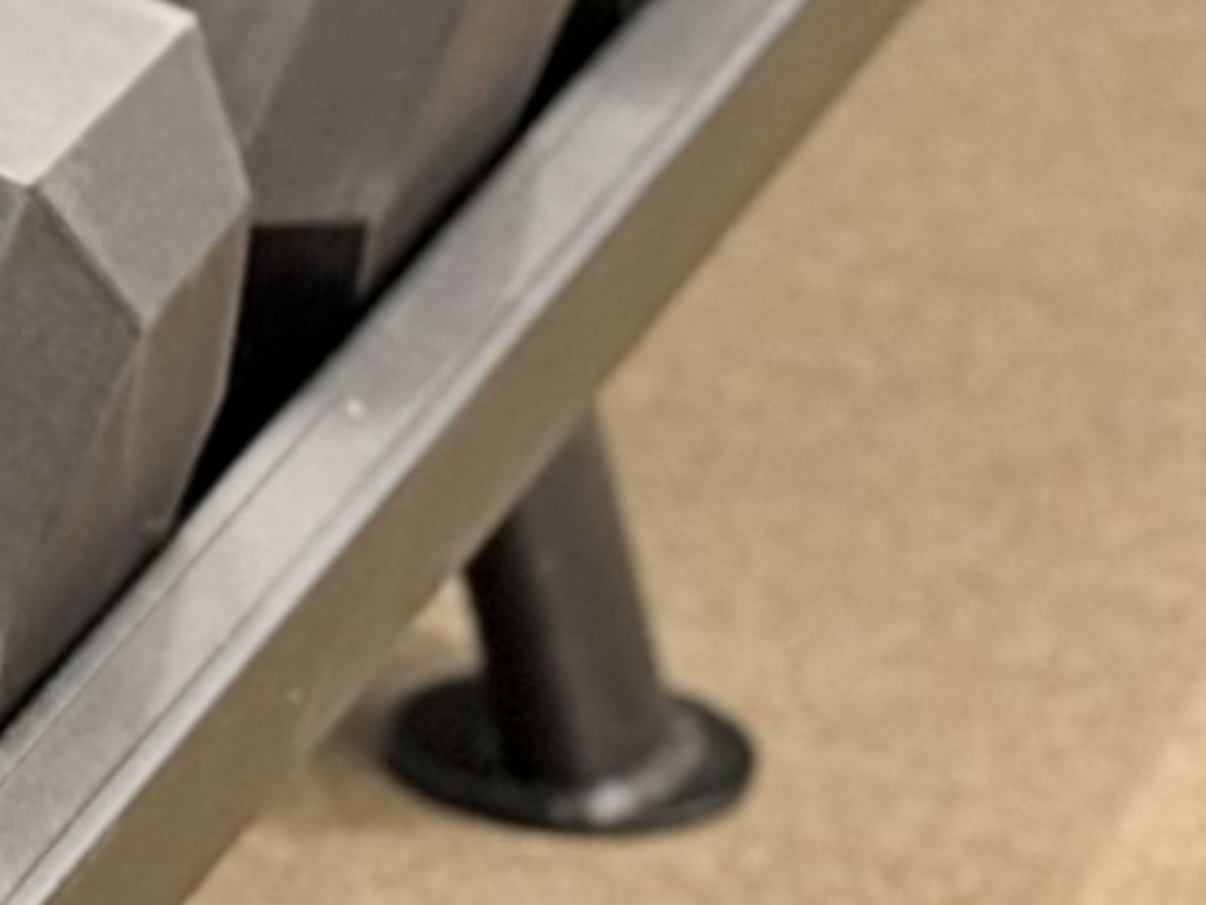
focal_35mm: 309
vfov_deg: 4.8
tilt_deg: -17.8
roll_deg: +0.8
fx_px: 10769
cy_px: -693
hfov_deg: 6.2
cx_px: -1545
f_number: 1.78
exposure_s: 1/30
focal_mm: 6.76
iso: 640
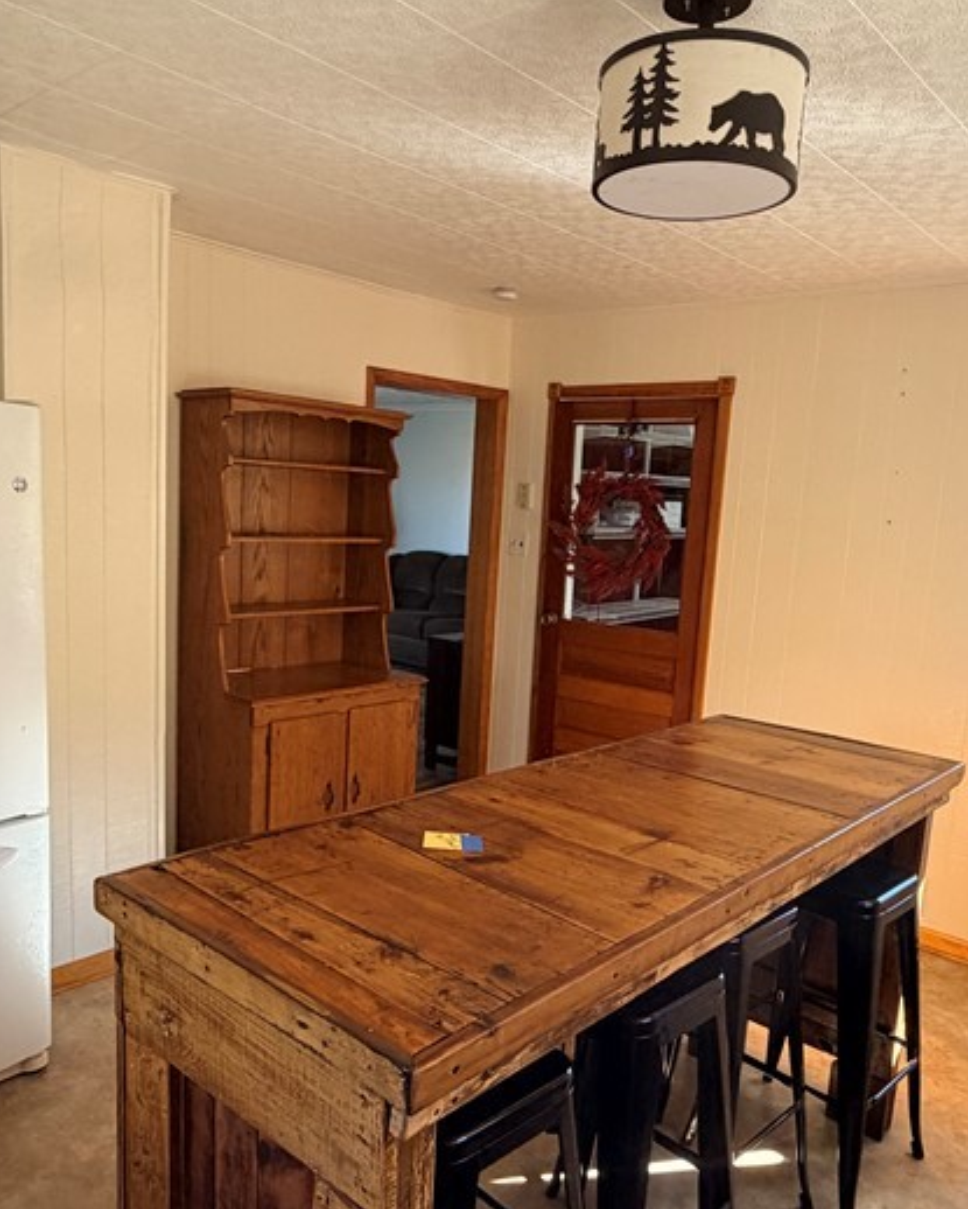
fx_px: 966
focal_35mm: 27
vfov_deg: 64.0
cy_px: 651
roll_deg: -2.8
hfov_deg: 53.2
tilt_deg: -9.9
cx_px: 485
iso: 250
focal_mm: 2.22
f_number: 2.2
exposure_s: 1/121
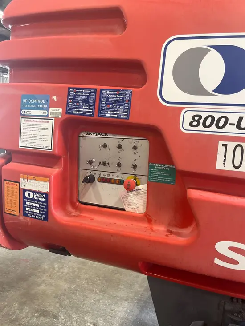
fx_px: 245
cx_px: 122
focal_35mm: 26
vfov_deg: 67.3
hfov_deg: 53.1
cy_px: 163
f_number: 1.6
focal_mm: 5.1
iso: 125
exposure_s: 1/60
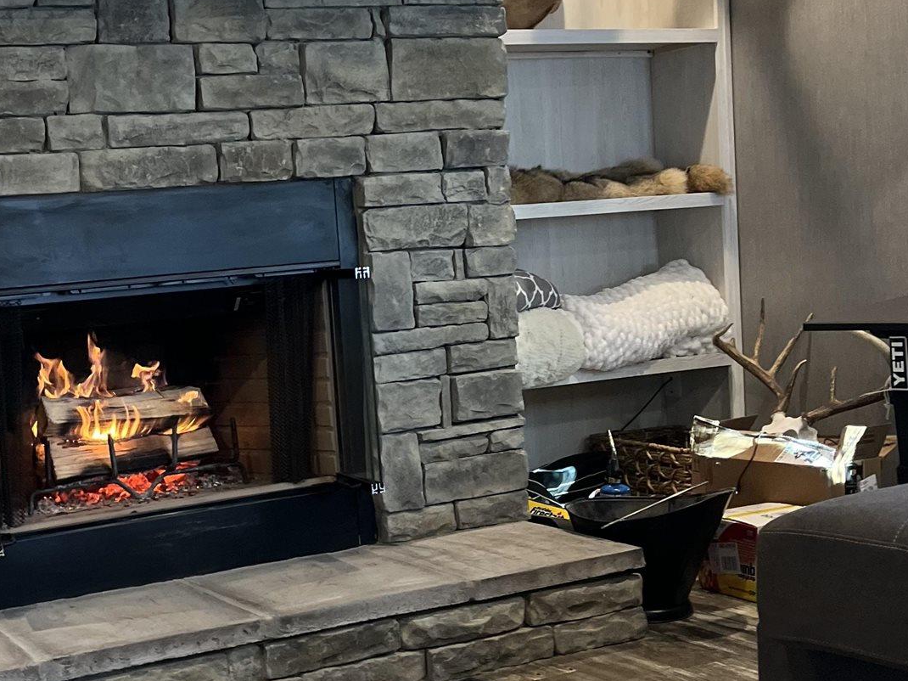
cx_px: 239
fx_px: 1469
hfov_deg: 33.7
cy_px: 386
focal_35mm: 56
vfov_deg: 26.1
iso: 250
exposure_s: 1/60
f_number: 1.6
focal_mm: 5.1
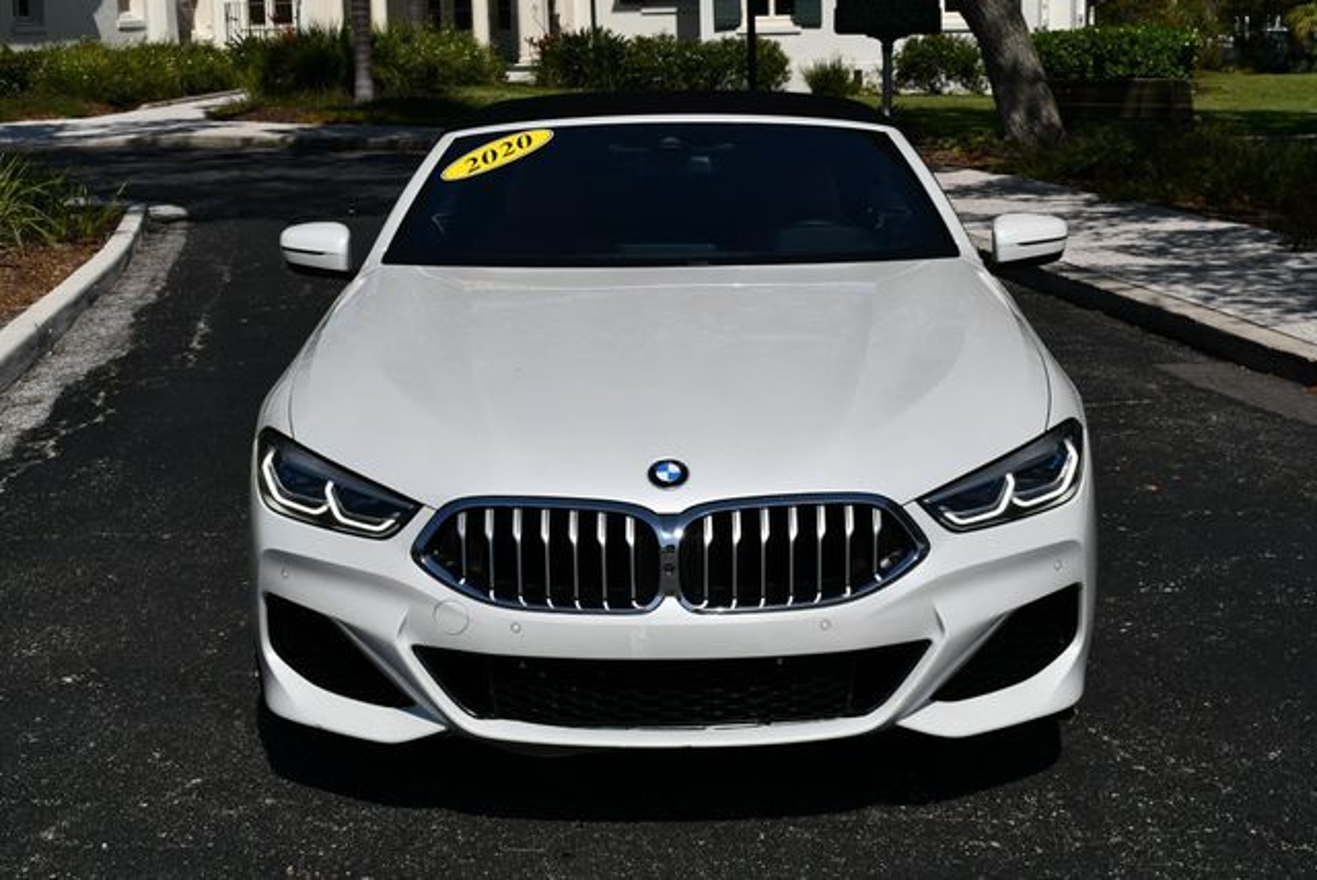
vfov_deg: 20.1
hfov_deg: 29.6
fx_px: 2490
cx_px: 658
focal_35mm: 68
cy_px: 440
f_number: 11
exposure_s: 1/500
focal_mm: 34
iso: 100
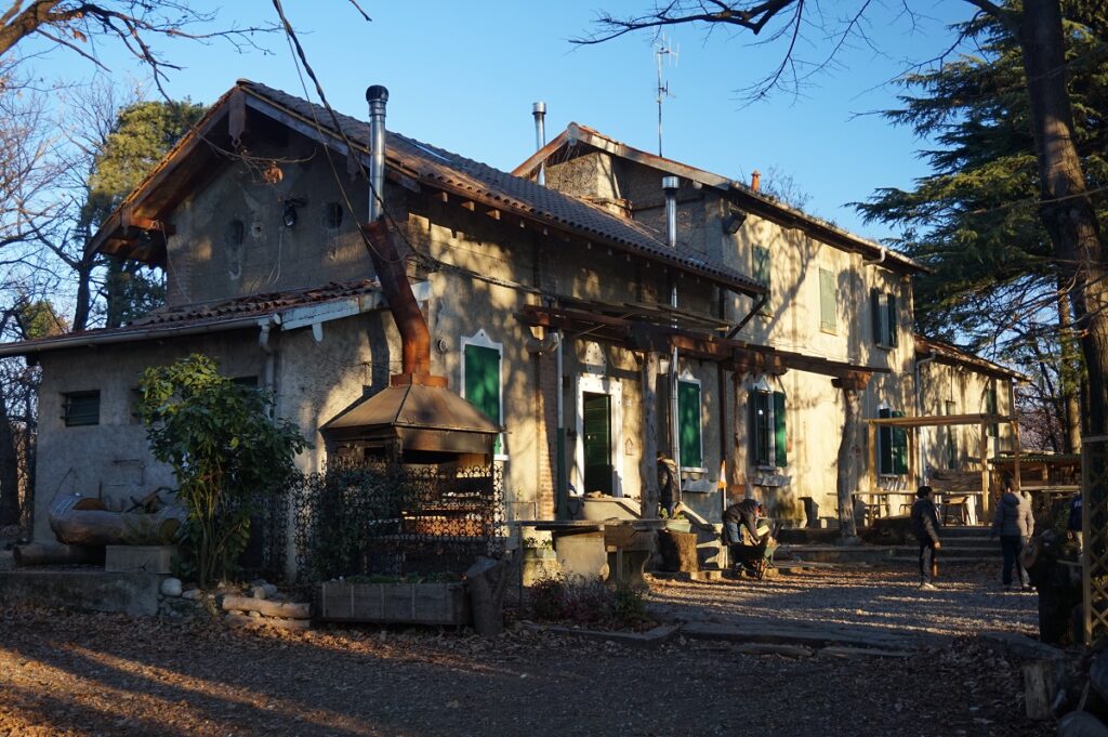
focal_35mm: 44
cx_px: 554
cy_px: 368
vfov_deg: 30.8
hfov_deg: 45.0
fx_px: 1338
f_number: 4.5
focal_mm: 29
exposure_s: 1/60
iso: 125
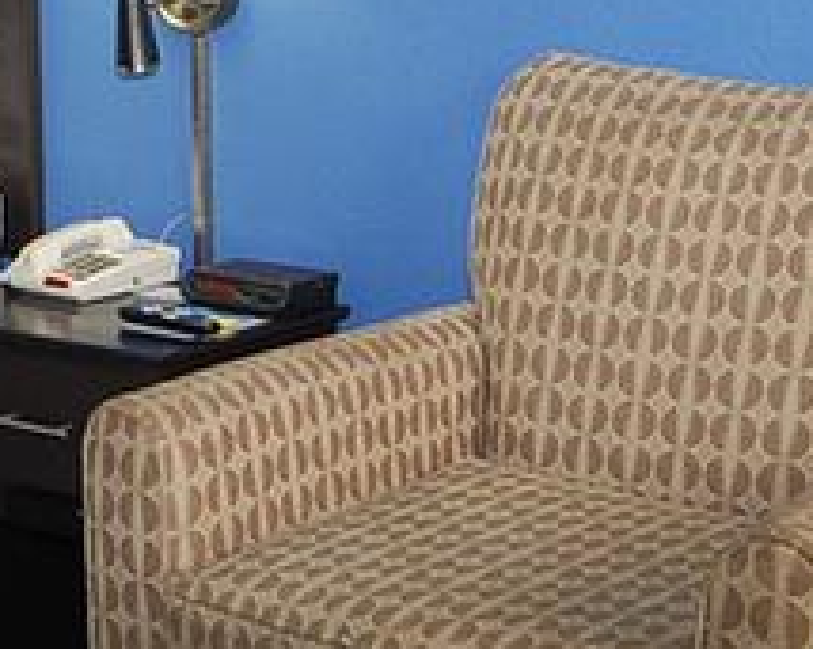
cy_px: -9
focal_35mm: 100
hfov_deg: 18.0
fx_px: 2399
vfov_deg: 15.1
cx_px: -234
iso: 400
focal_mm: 19
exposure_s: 1/60
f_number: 4
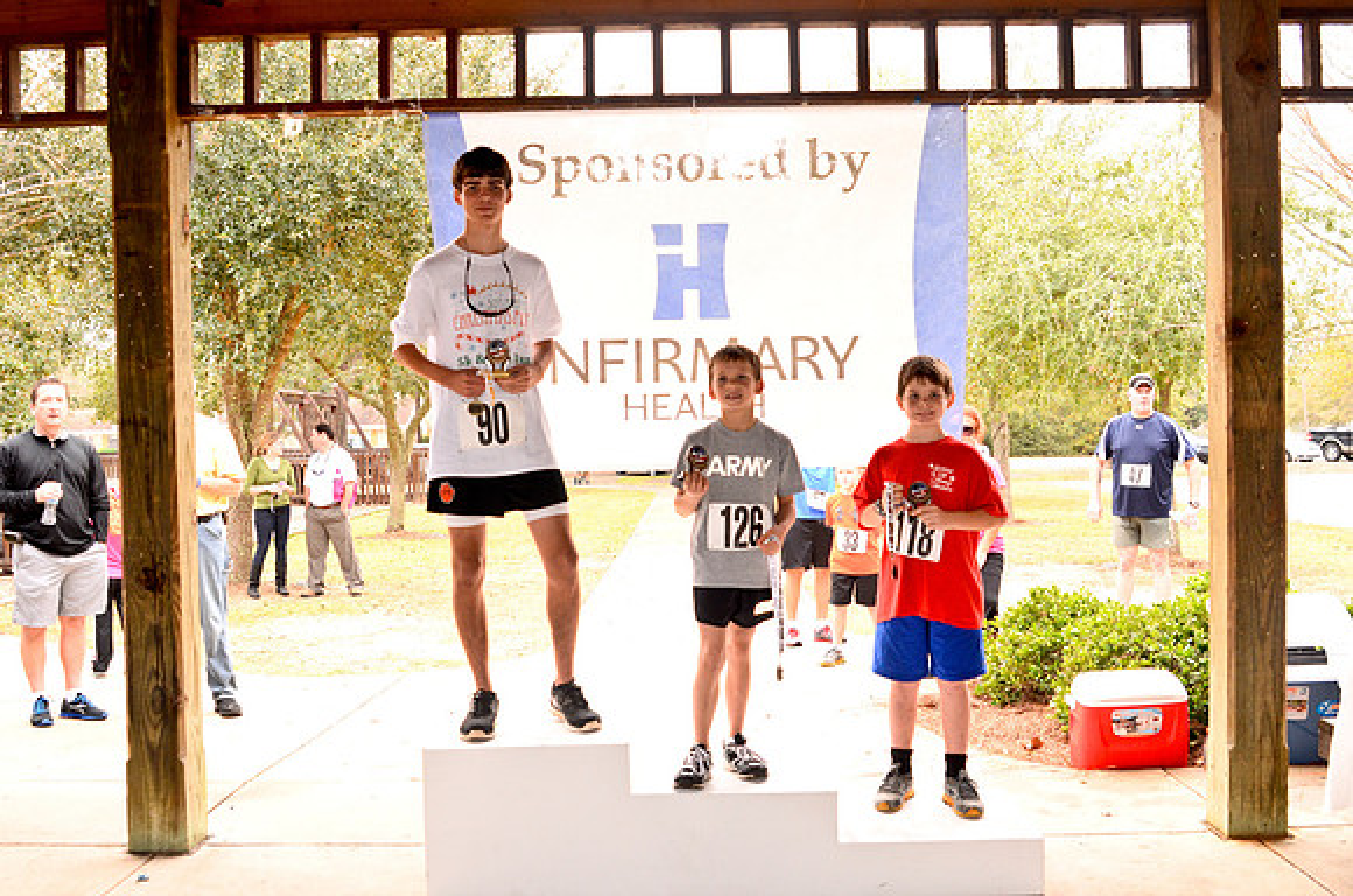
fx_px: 1350
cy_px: 448
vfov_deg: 36.7
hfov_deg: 53.2
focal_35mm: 36
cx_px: 676
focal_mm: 24
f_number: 4
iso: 640
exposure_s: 1/125
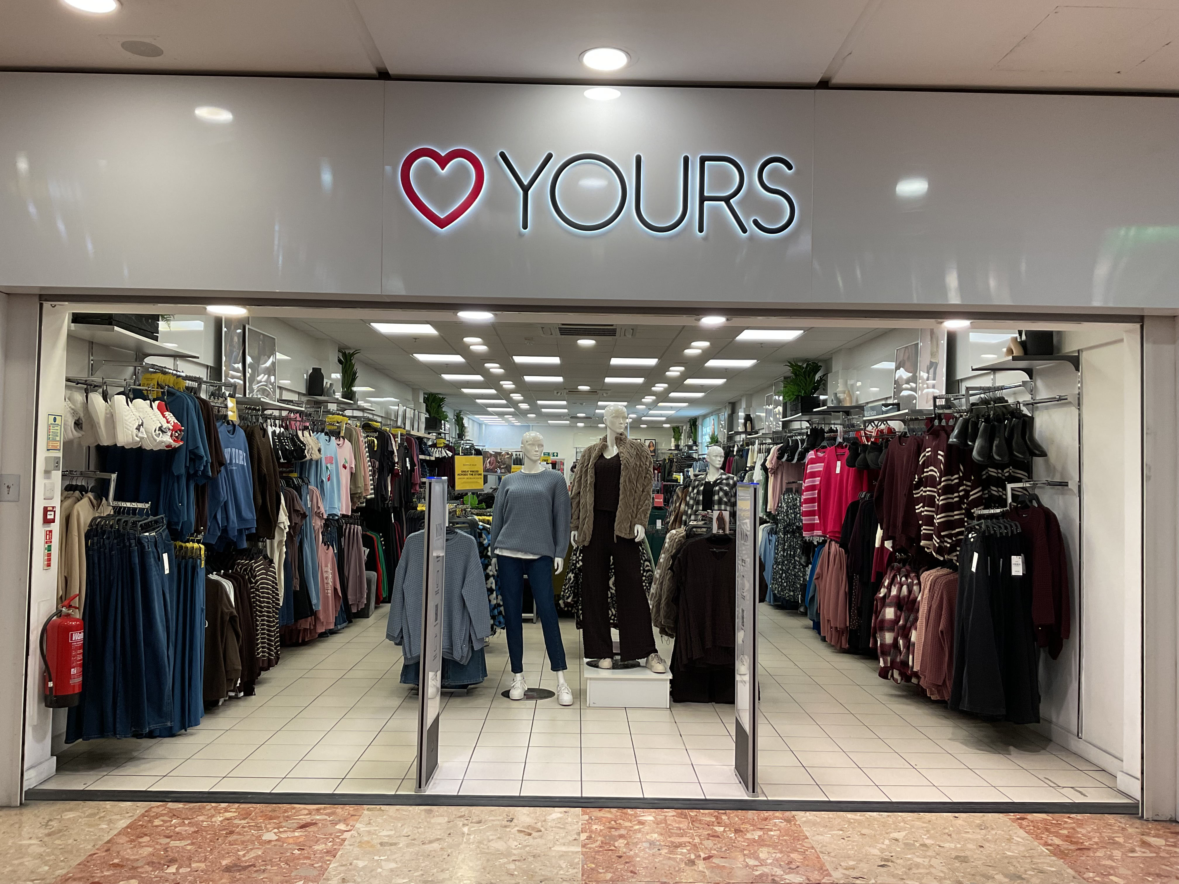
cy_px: 442
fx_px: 988
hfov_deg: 61.7
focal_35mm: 29
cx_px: 590
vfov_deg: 48.2
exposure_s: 1/60
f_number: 1.8
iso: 50
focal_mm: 3
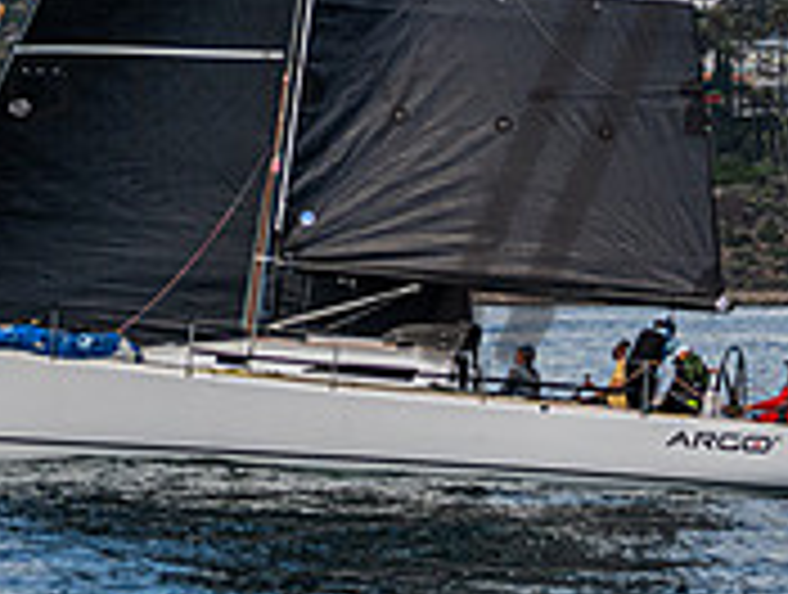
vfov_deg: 3.3
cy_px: -196
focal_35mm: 452
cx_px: 333
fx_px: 10311
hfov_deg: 4.4
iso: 400
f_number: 5.6
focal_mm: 130
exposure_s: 1/3200
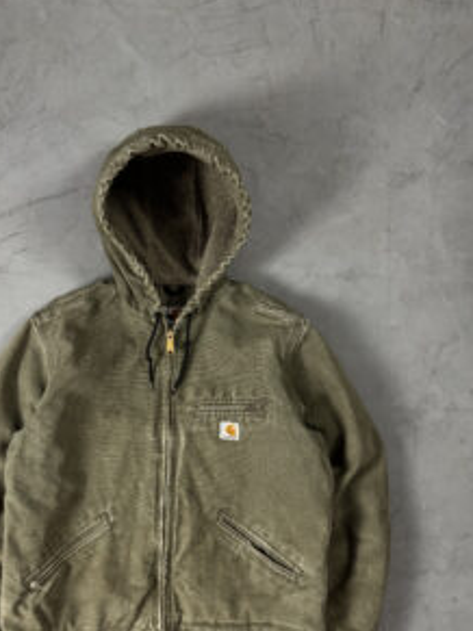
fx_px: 602
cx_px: 178
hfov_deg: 42.6
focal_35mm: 33
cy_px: 388
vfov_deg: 54.8
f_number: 1.78
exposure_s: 1/60
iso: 160
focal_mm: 6.76
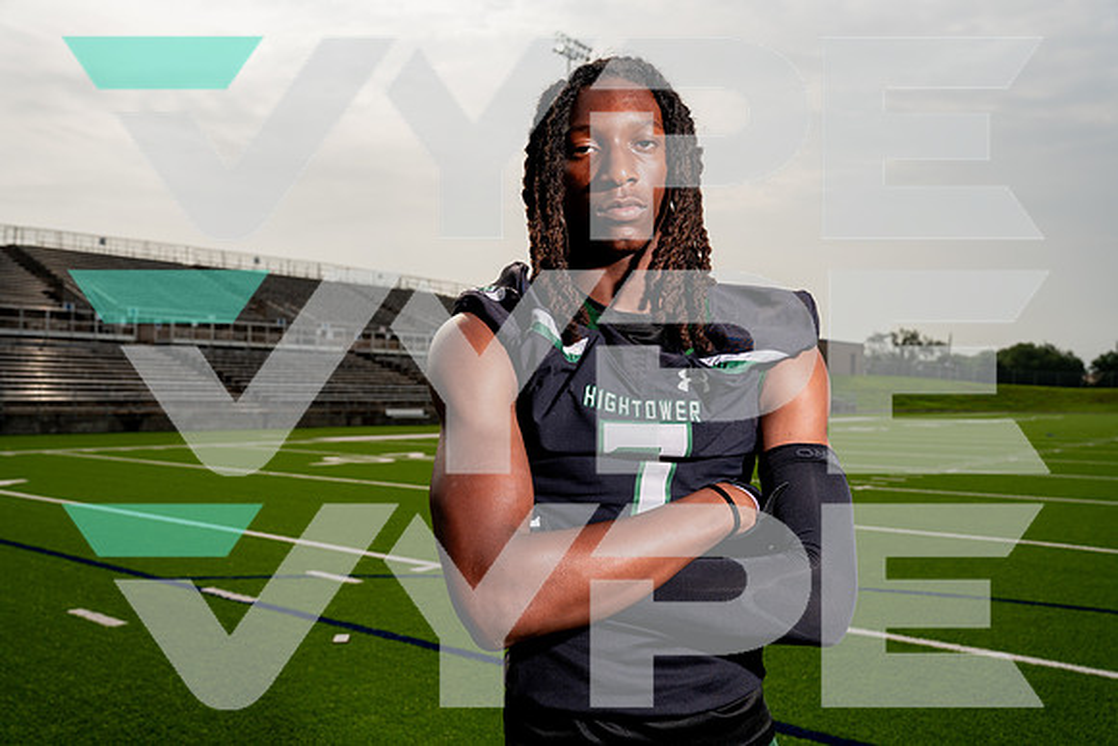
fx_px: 963
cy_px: 373
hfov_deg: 60.3
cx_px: 559
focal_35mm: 31
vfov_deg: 42.3
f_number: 5.6
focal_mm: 31
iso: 100
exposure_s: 1/1250
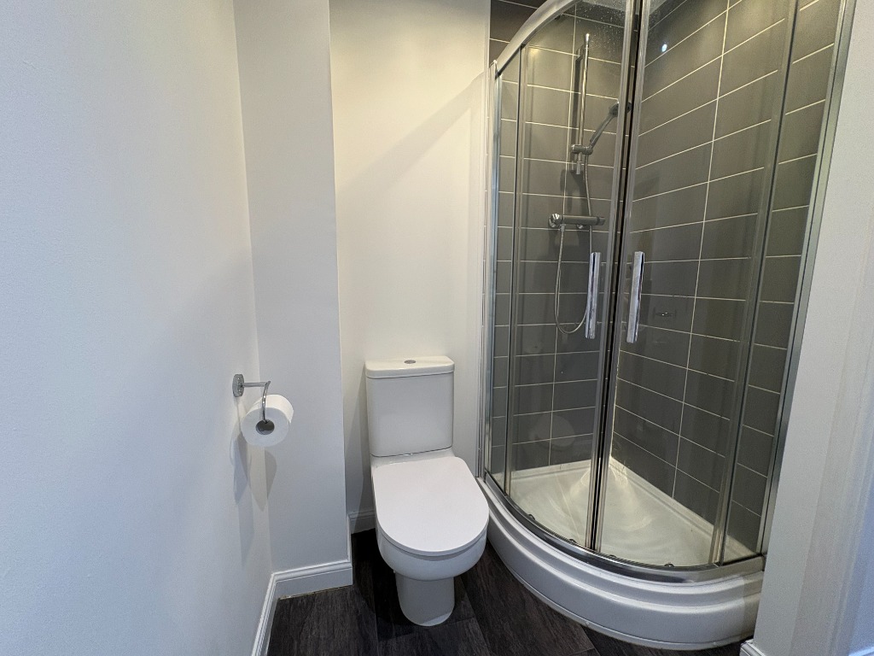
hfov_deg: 102.1
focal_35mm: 14
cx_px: 437
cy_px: 328
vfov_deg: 85.7
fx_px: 353
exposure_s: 1/50
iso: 200
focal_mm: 2.22
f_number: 2.2
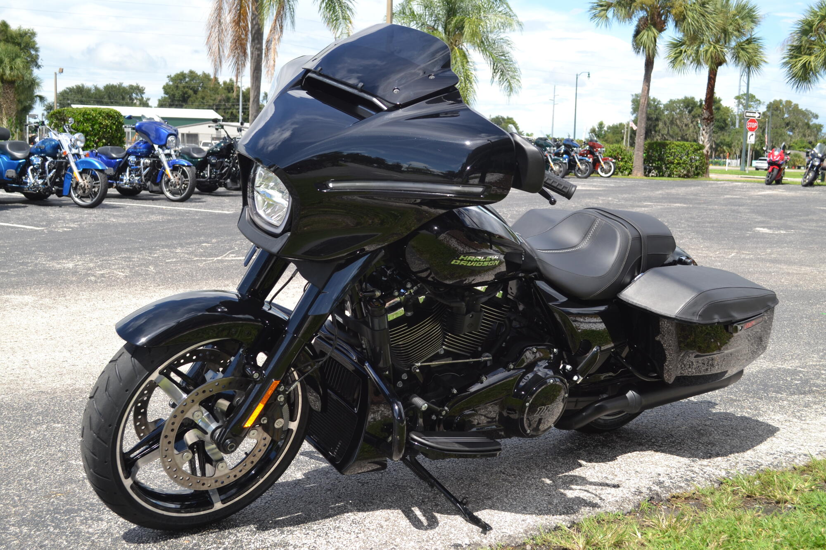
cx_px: 413
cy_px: 275
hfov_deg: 46.4
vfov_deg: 31.9
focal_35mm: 42
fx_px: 964
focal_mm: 28
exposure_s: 1/200
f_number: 6.3
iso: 100
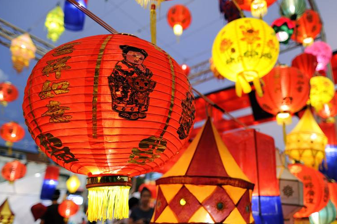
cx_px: 208
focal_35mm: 27
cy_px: 136
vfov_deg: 47.5
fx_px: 253
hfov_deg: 66.5
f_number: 2.8
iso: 200
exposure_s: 1/100
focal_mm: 20
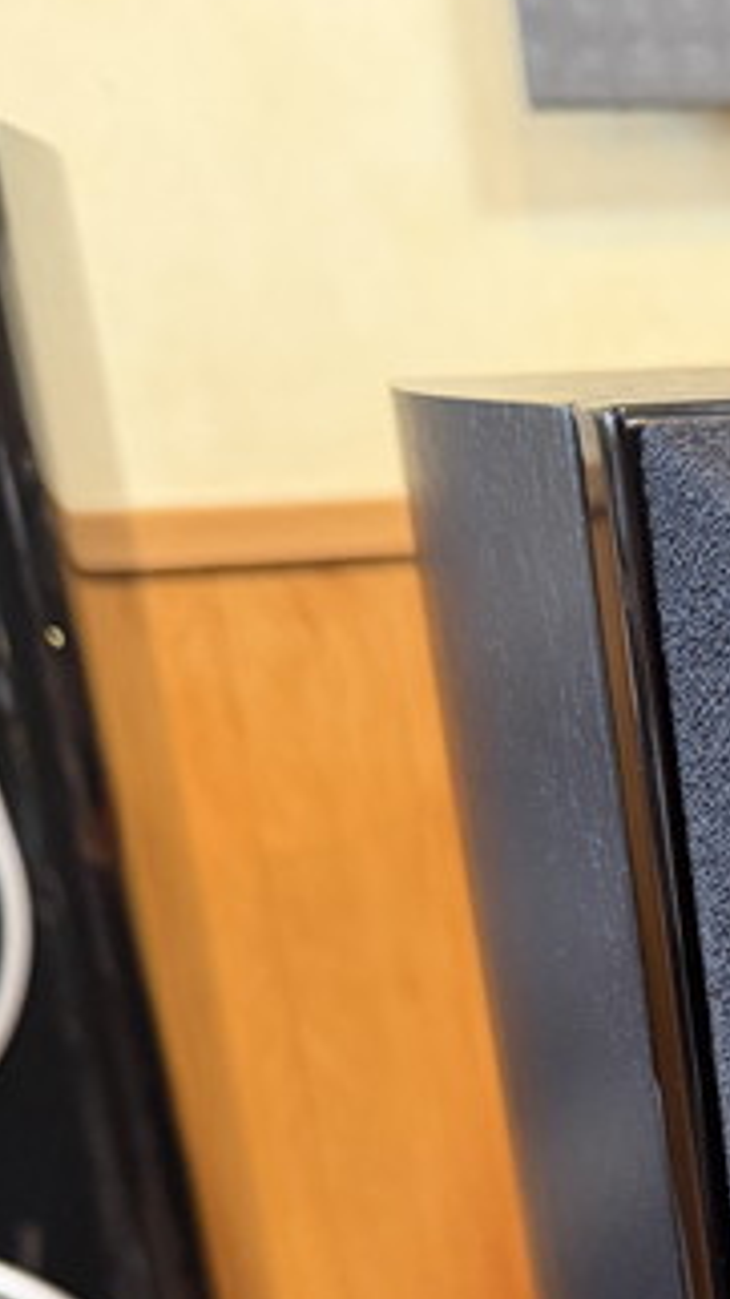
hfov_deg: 16.3
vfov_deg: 30.0
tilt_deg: -24.1
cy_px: 1323
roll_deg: +0.4
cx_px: 1202
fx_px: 2238
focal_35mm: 65
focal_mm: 6.76
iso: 500
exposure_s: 1/60
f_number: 1.78
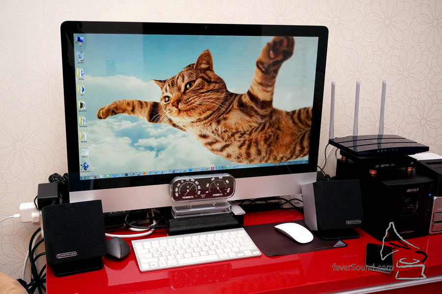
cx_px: 221
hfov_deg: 49.6
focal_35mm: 39
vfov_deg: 34.1
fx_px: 478
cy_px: 147
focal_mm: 26
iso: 800
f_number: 4.5
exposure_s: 1/60
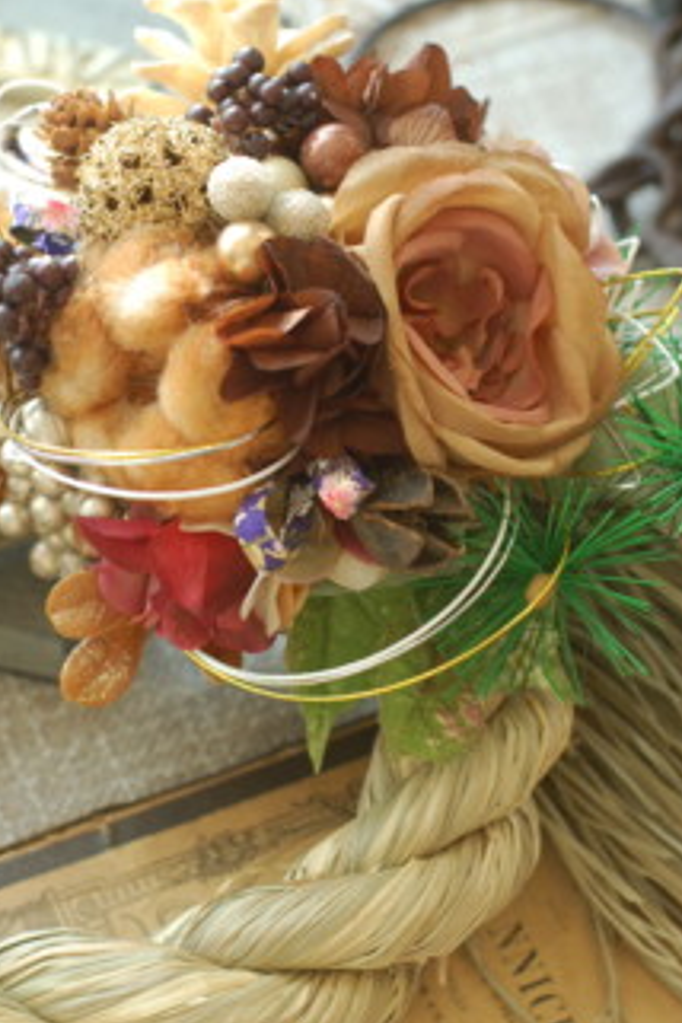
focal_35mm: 105
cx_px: 301
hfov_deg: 13.0
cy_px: 475
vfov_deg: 19.5
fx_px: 2984
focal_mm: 50
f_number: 4.5
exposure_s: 1/80
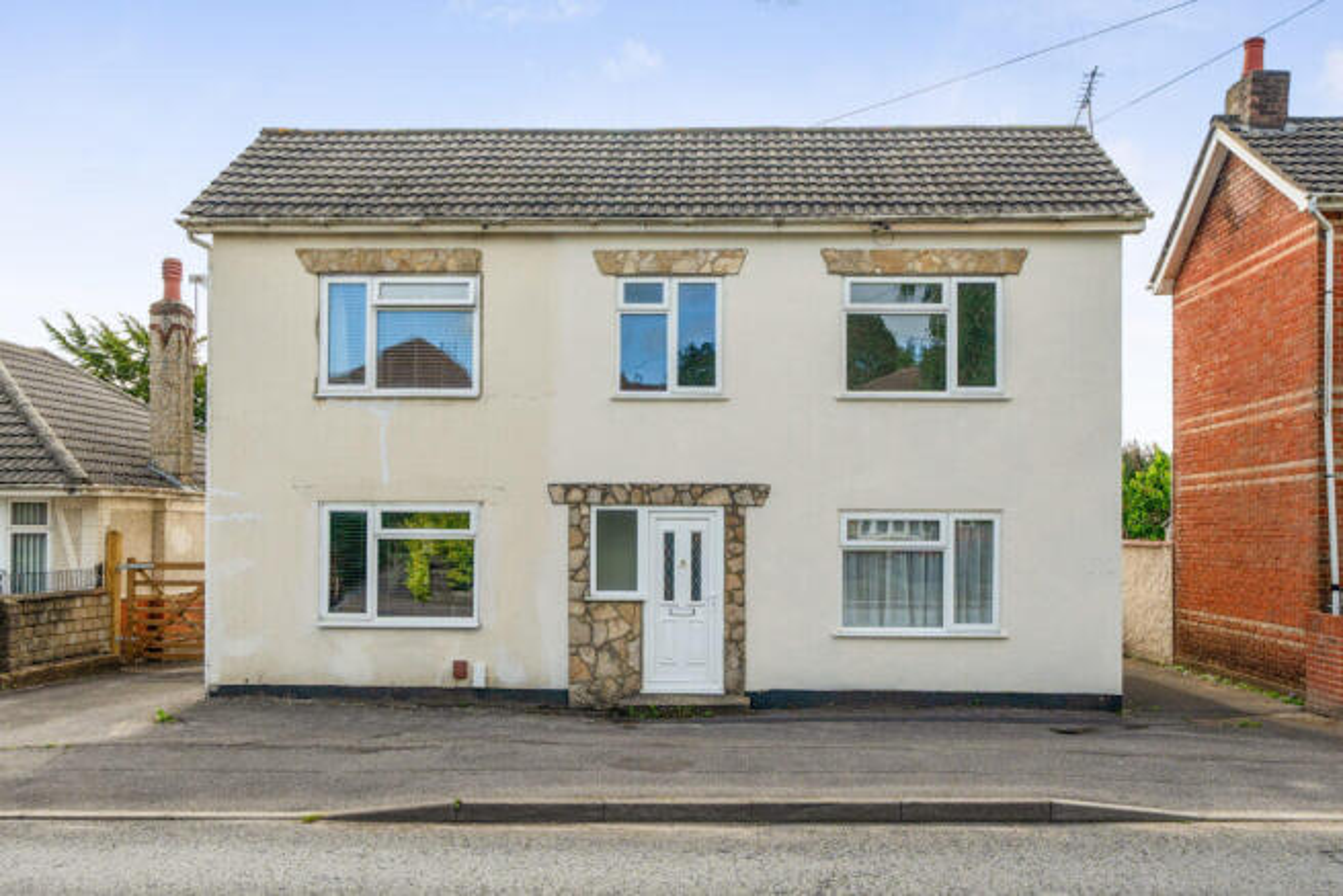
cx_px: 672
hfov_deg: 60.3
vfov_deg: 42.3
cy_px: 448
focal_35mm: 31
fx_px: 1157
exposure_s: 1/800
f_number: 8
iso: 400
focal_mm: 21
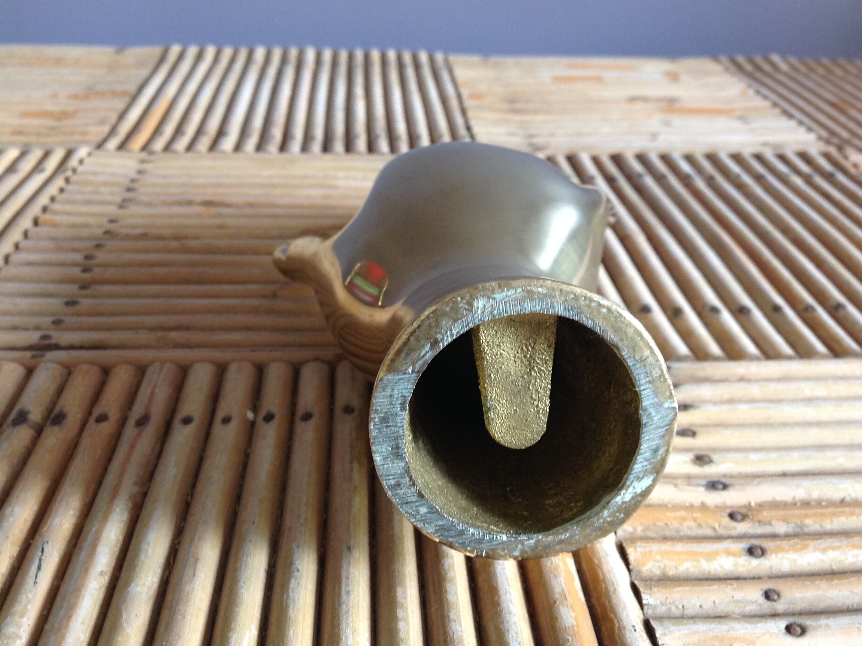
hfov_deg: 51.4
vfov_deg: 39.7
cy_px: 321
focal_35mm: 36
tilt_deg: -28.6
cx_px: 437
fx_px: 896
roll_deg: -2.3
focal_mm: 4.28
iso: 125
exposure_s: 1/15
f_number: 2.4
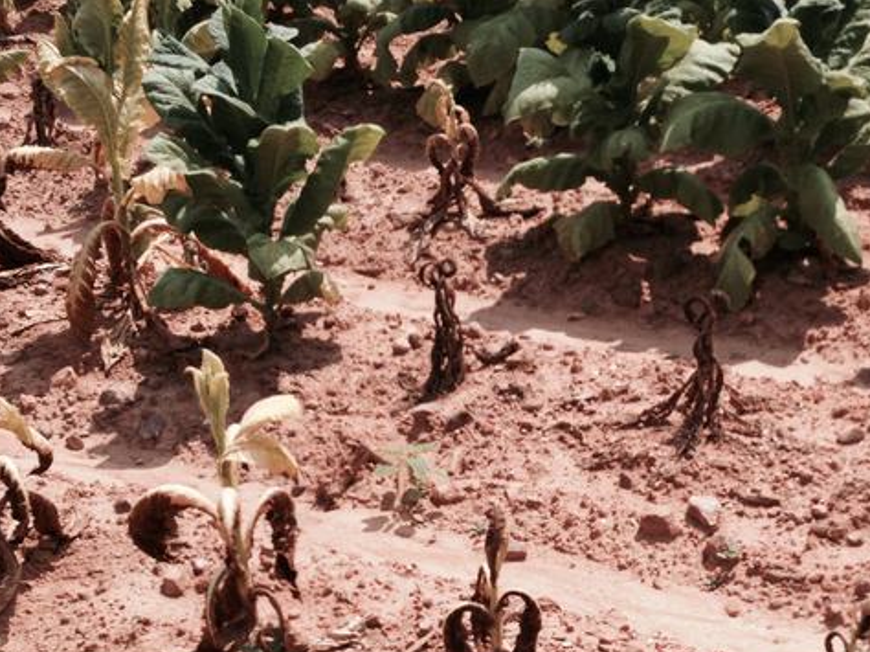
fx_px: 1633
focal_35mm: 65
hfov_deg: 29.5
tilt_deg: -24.9
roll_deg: +1.1
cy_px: 523
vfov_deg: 22.3
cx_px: 616
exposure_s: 1/1748
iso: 50
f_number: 2.4
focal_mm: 4.12
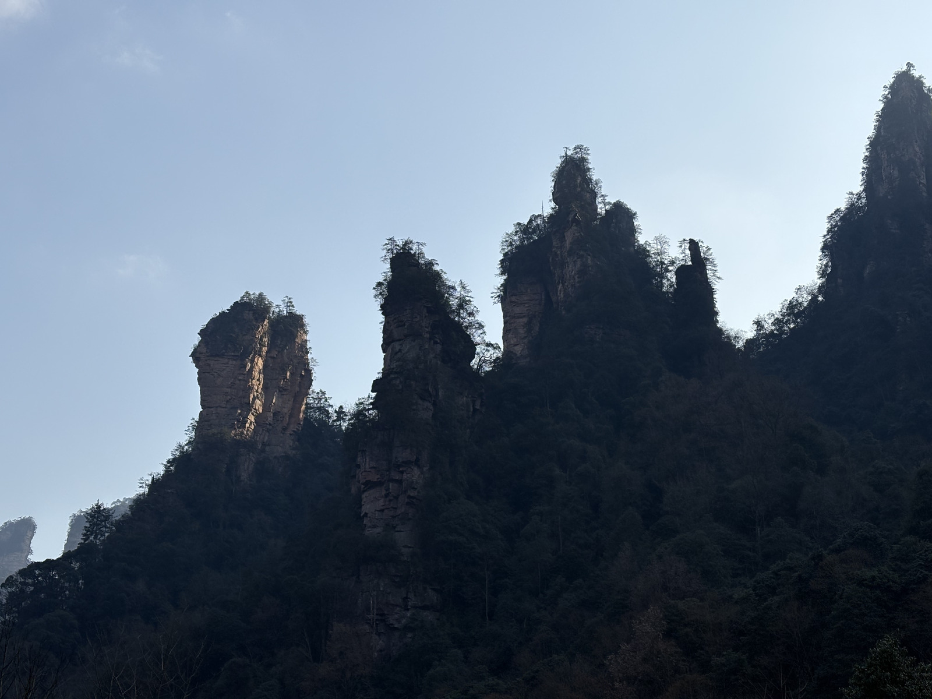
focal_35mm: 52
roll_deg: +0.3
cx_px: 466
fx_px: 1400
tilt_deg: +22.5
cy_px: 350
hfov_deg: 36.8
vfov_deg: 28.0
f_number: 1.6
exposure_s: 1/3831
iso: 40
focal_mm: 5.96
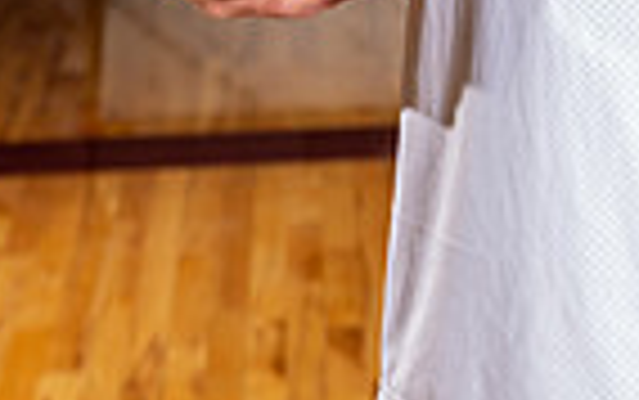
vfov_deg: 5.8
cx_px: 644
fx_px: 3782
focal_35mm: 217
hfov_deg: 9.6
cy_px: -526
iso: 320
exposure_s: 1/250
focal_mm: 67
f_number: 5.6
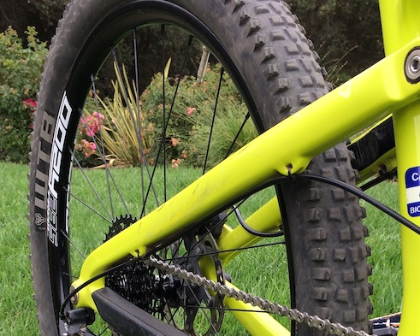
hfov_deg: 31.9
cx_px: 219
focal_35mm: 59
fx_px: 734
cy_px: 380
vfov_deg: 24.0
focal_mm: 4.15
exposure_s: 1/218
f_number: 2.2
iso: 32
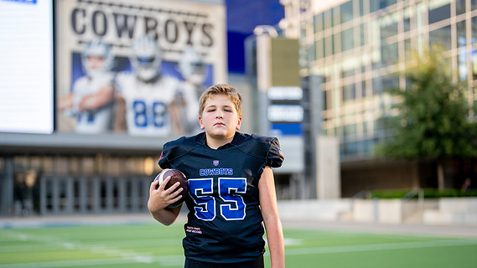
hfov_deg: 35.4
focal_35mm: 59
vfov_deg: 20.3
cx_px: 227
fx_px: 746
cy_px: 168
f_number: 1.2
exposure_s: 1/2000
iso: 100
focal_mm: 50
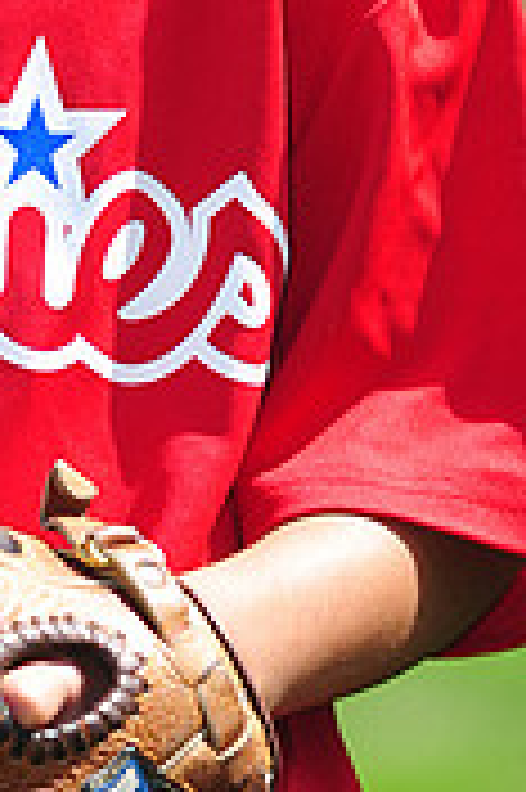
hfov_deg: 2.1
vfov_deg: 3.1
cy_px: -315
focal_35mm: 658
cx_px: -225
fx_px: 14448
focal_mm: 200
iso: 200
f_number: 4.5
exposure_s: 1/640
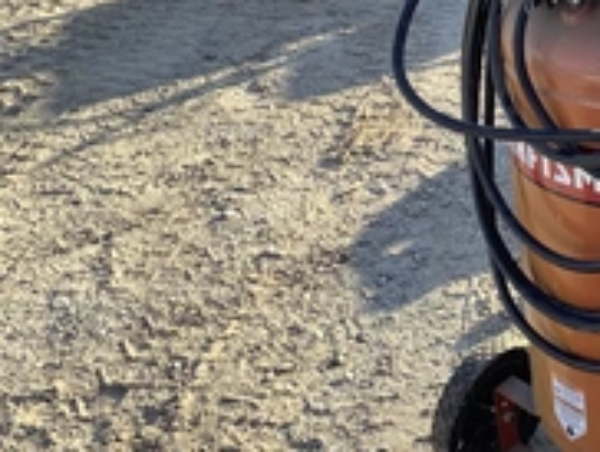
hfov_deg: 26.8
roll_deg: +1.0
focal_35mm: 68
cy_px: 122
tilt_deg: -24.8
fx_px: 1180
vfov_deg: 21.5
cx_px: 613
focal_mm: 3.3
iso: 25
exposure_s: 1/221
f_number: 2.4
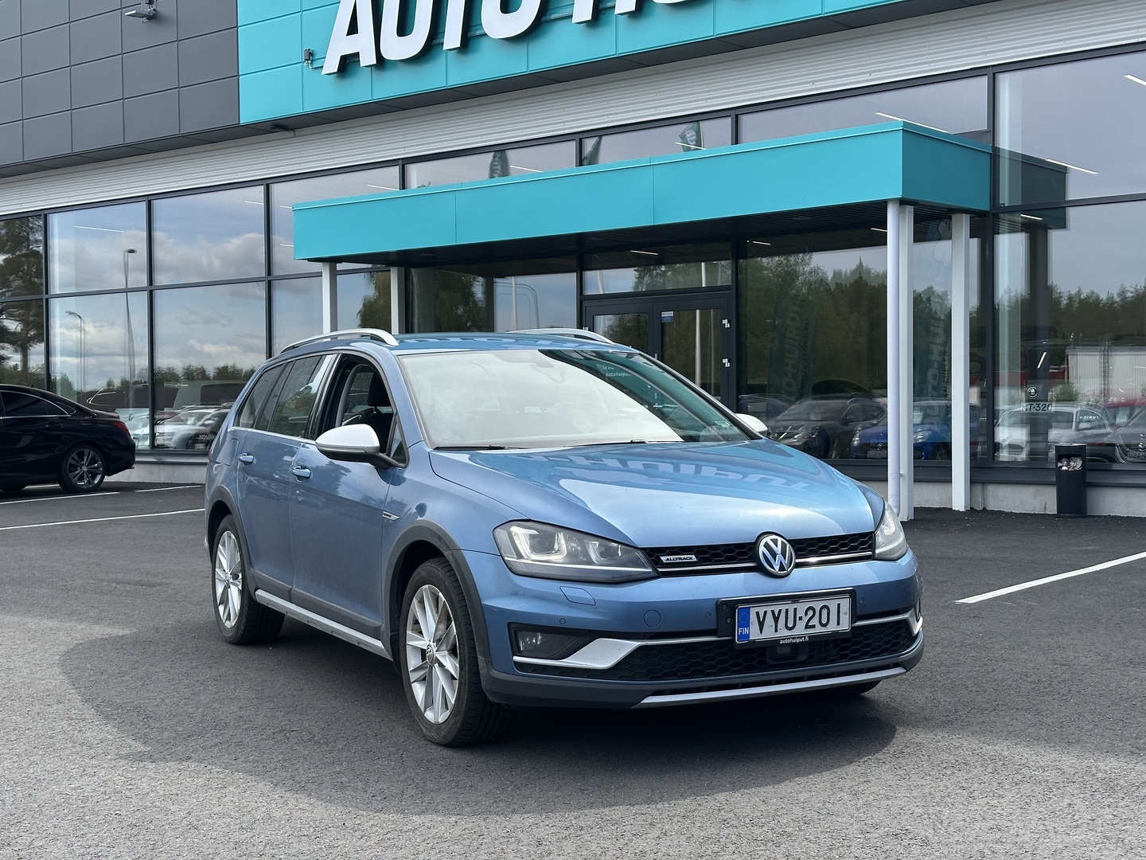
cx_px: 573
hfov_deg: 39.7
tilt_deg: +0.0
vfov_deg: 30.3
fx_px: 1589
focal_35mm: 48
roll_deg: +0.7
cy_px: 430
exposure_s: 1/1695
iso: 64
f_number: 1.78
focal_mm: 6.86
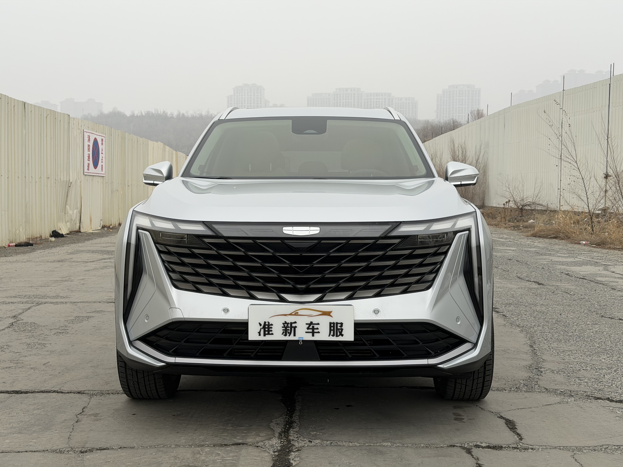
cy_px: 234
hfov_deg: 39.7
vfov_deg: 30.3
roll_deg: -0.4
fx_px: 864
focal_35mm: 48
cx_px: 312
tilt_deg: -3.2
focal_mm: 6.76
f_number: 1.78
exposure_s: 1/191
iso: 50
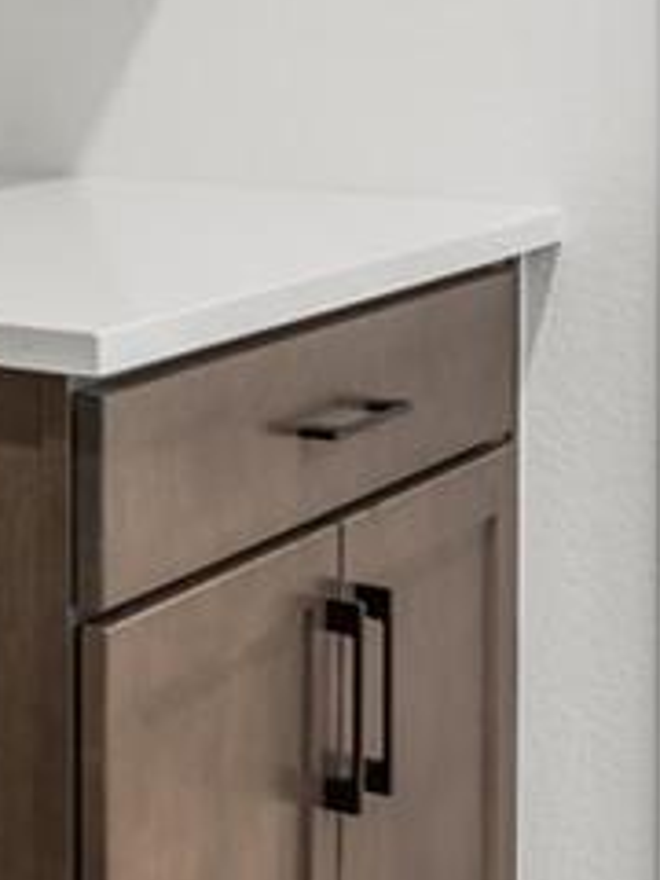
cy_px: -11
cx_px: -583
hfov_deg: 12.3
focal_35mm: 109
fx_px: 2771
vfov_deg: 17.6
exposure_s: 1/3
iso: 400
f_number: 8
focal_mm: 17
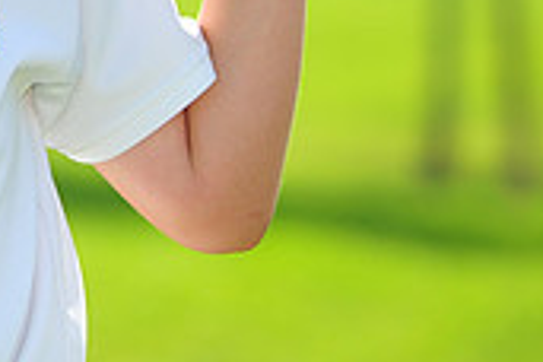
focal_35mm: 593
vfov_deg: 2.3
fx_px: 8944
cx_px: -216
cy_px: -216
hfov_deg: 3.5
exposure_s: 1/1600
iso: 320
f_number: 4.5
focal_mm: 175
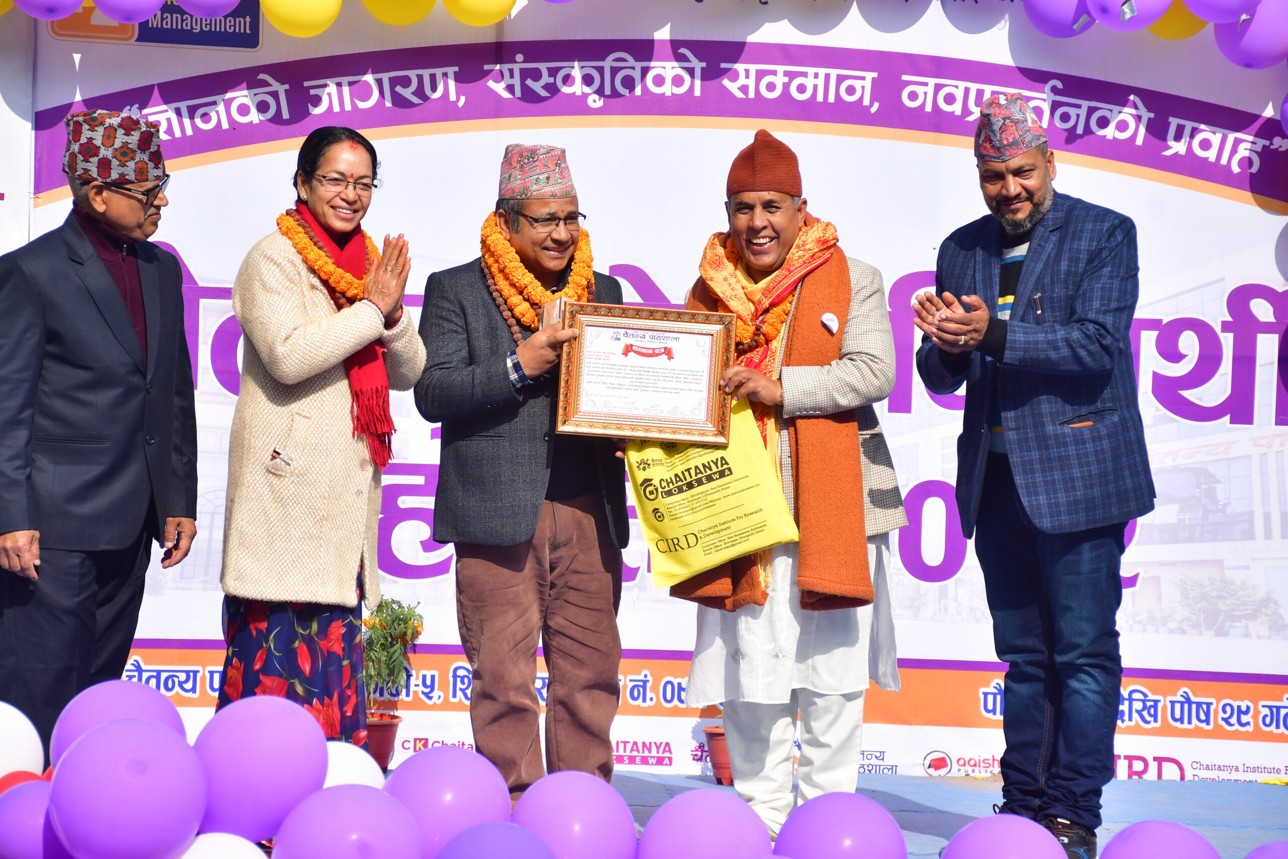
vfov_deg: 11.4
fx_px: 4293
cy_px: 430
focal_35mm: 120
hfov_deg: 17.1
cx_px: 644
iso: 320
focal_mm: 80
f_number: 5.6
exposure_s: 1/1250
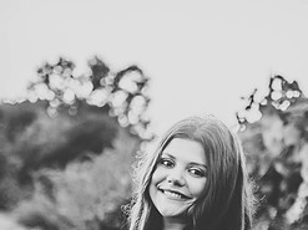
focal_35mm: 105
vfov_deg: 13.9
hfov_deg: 18.7
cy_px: 220
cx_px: 186
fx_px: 934
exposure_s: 1/100
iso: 1000
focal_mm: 60
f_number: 2.8
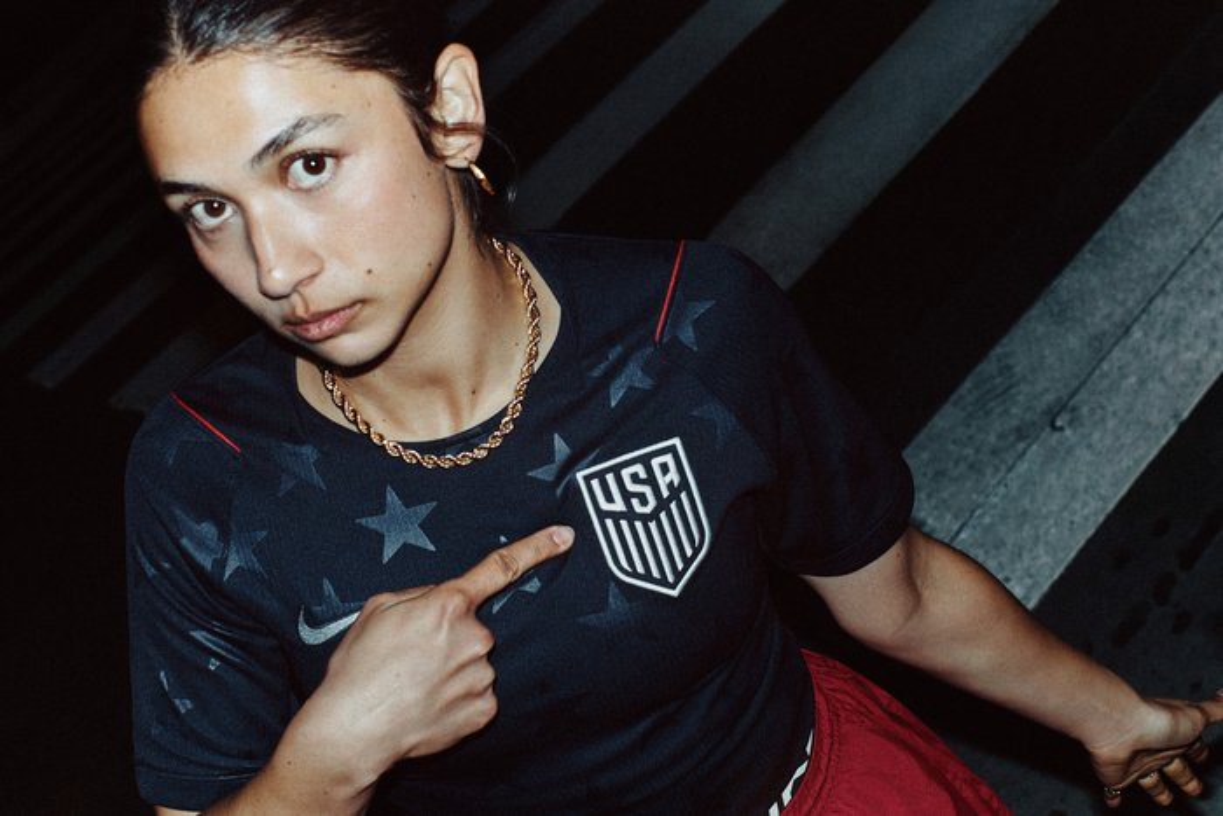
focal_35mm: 53
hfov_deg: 37.5
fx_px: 1801
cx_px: 612
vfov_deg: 25.5
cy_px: 408
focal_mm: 35
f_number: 5.6
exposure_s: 1/125
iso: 640
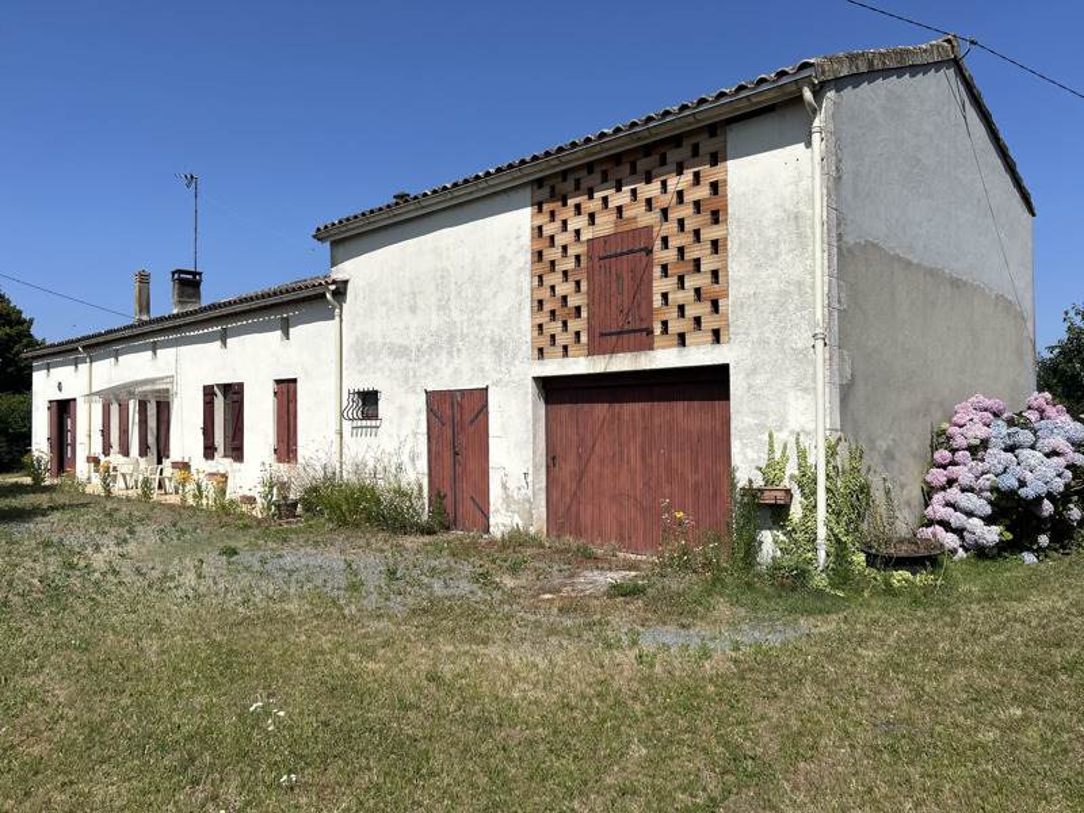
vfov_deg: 53.1
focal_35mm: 26
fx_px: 814
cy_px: 406
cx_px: 542
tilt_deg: +2.1
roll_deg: +0.4
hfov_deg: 67.3
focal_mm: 5.7
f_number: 1.5
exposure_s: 1/8000
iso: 50
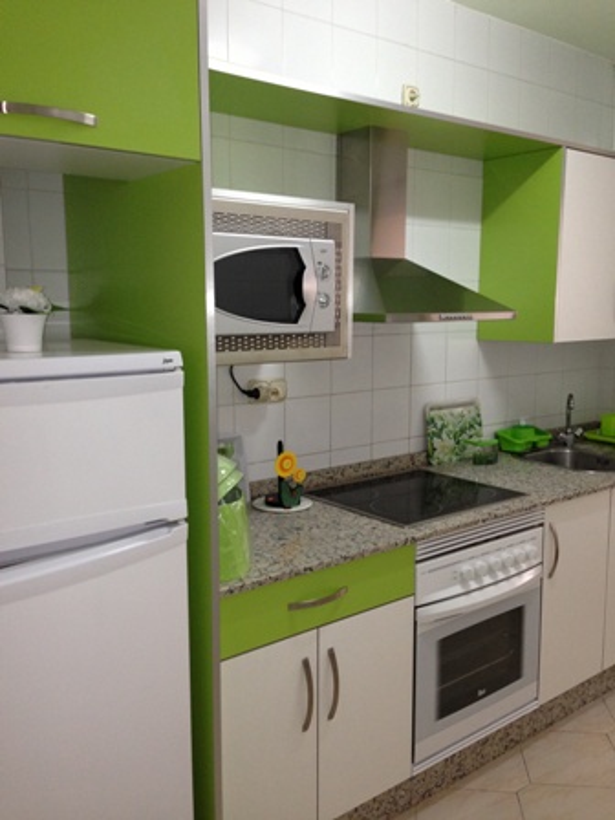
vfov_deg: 55.4
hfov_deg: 42.9
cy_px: 410
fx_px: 782
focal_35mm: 33
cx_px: 308
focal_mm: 4.13
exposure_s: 1/20
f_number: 2.4
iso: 125
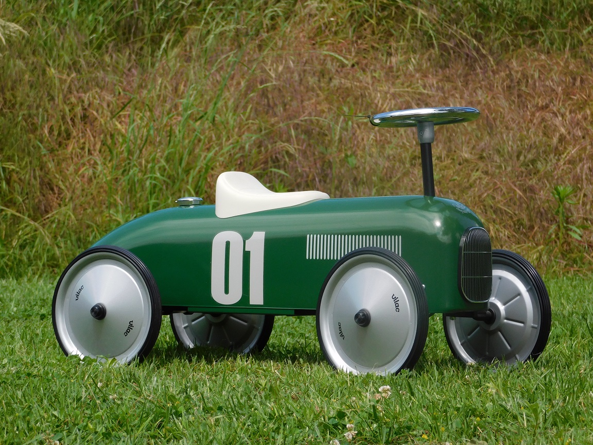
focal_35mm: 148
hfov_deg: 13.3
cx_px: 296
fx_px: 2535
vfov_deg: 10.0
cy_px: 222
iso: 125
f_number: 5.1
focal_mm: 26.3
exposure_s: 1/400
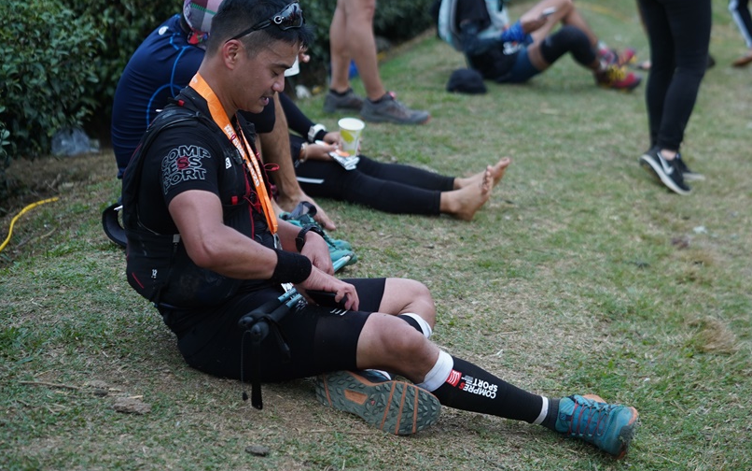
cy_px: 191
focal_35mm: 81
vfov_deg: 16.1
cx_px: 362
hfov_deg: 25.5
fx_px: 1660
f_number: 2.8
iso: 500
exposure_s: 1/800
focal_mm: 70
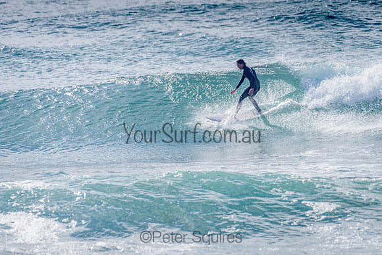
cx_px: 234
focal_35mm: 612
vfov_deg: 2.2
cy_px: 99
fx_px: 6497
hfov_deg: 3.4
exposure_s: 1/2000
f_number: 5.6
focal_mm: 500
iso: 90
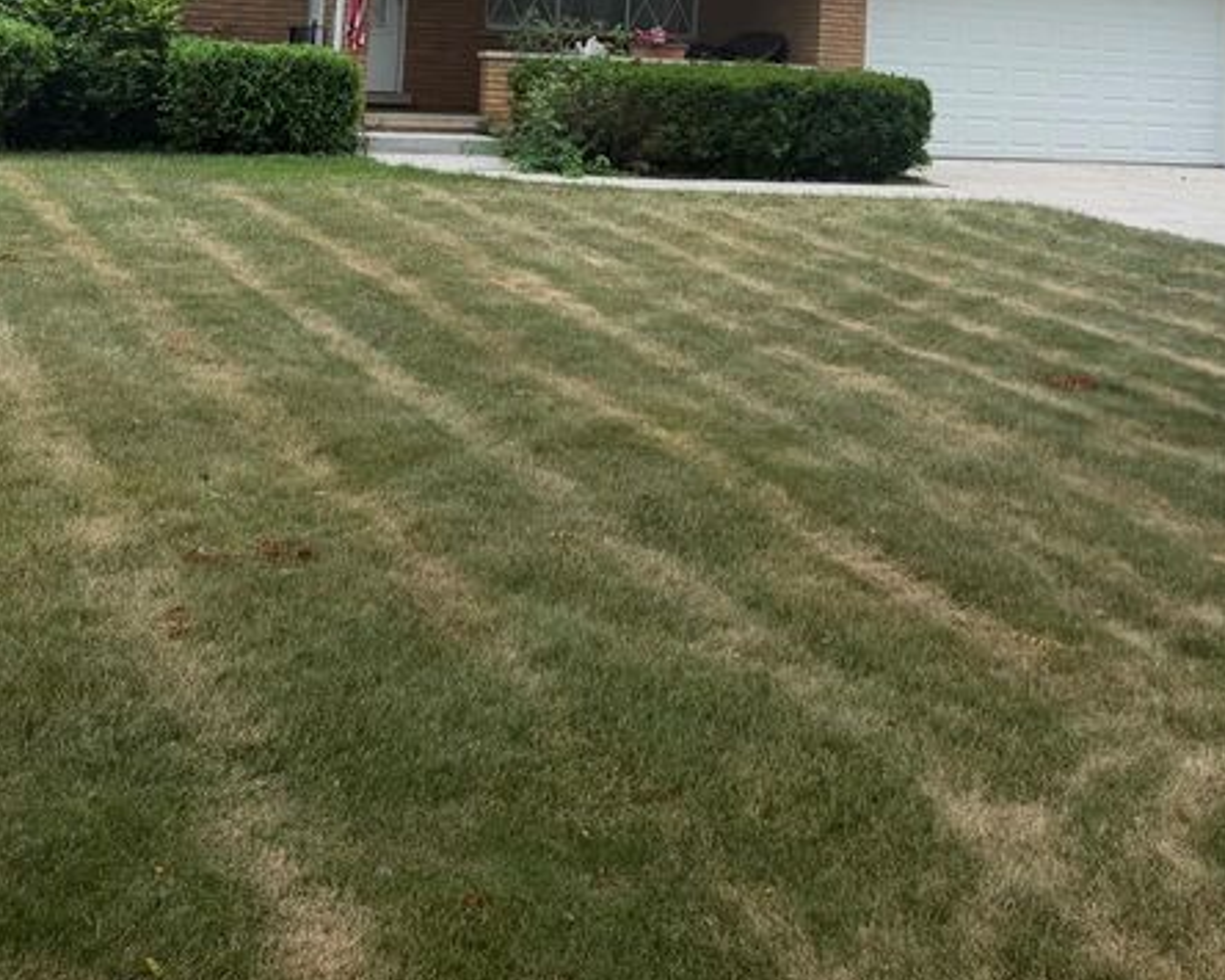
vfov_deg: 26.2
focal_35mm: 54
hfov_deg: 34.6
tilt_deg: +1.3
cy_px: -66
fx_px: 1957
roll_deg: -1.6
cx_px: 773
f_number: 1.78
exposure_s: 1/1046
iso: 100
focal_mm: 6.76
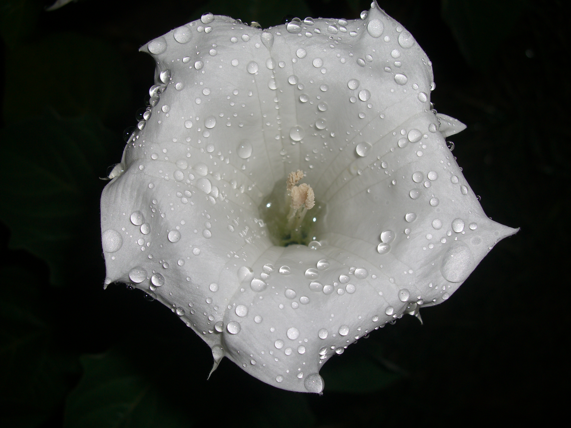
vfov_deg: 37.7
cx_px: 286
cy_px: 214
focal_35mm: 38
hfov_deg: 49.0
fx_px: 627
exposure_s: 1/60
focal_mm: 7.9
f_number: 5.6
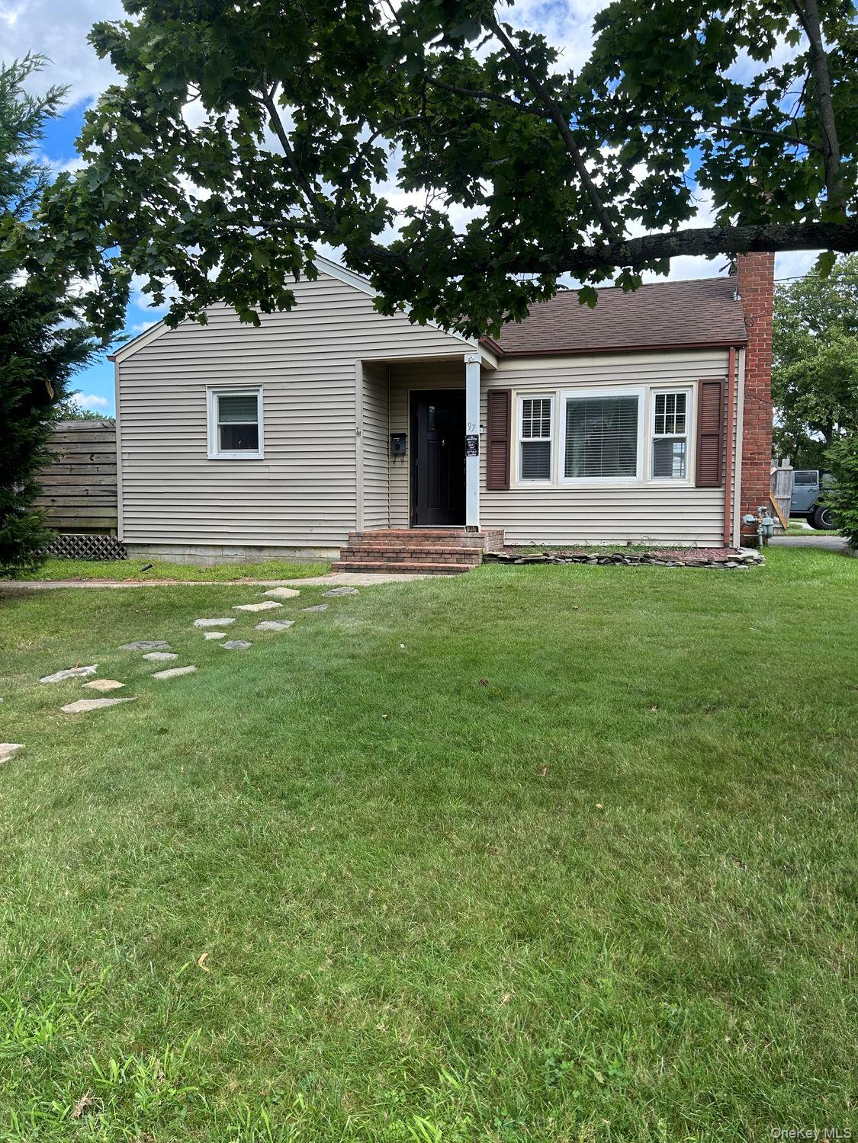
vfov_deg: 67.3
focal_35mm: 26
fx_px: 859
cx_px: 429
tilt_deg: -4.2
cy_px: 572
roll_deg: -0.3
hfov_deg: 53.1
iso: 50
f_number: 1.5
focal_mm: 5.7
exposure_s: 1/940
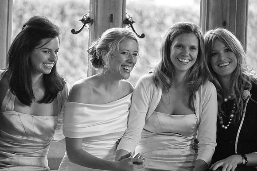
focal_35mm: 158
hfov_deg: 13.0
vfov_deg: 8.7
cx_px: 128
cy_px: 86
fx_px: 1124
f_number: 2.8
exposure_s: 1/125
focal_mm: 105
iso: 4500
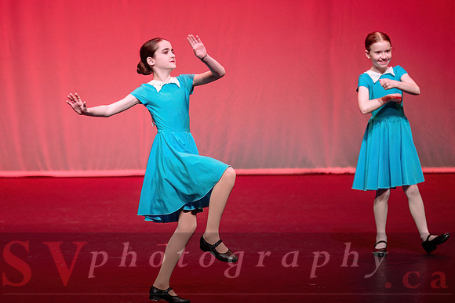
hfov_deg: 9.1
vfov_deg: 6.1
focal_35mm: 226
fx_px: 2855
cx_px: 153
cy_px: 102
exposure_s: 1/500
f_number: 2.8
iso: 1250
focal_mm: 170
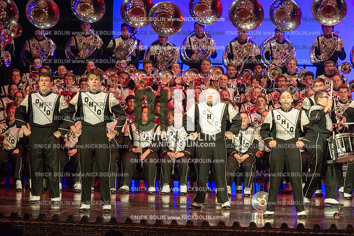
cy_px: 118
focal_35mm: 220
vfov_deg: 6.2
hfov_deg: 9.4
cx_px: 177
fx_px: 2162
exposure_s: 1/320
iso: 8000
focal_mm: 220
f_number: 5.6
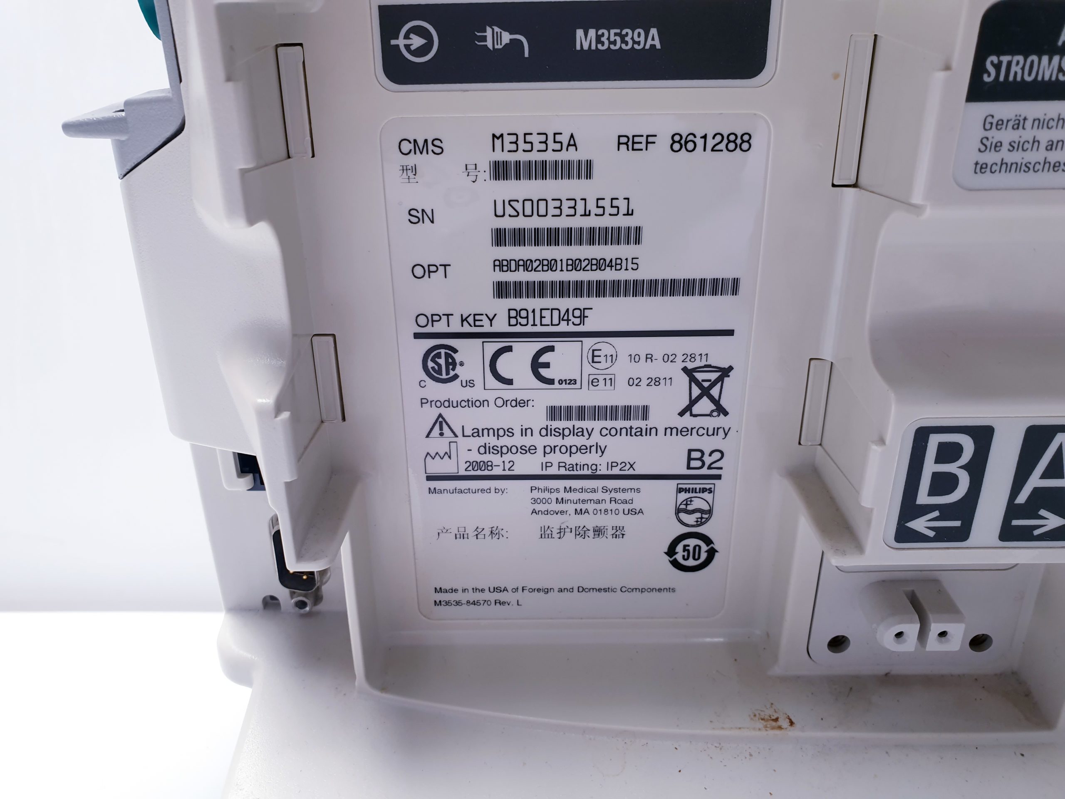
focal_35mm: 26
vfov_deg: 53.1
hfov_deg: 67.3
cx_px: 532
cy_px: 400
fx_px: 800
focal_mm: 4.3
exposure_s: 1/50
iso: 64
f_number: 2.4
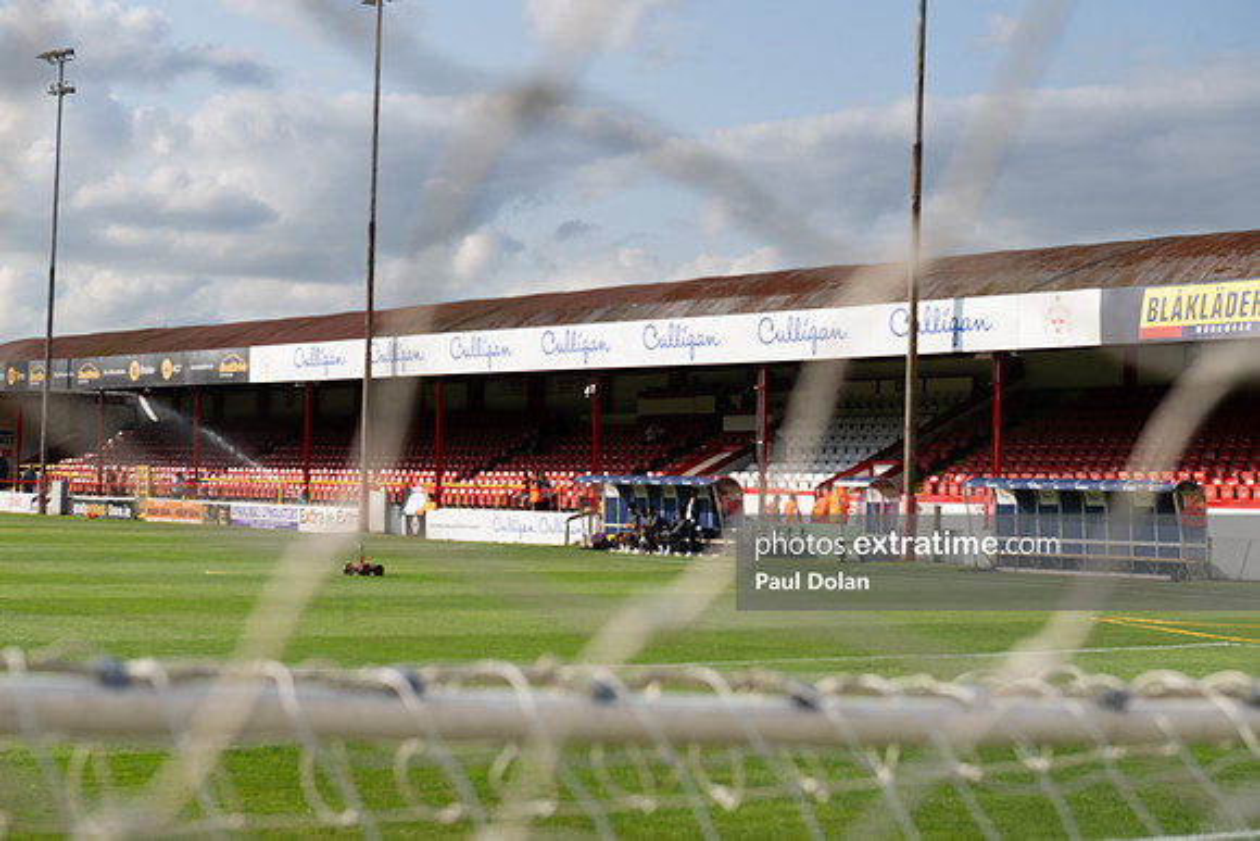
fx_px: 2450
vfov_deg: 19.5
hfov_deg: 28.8
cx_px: 630
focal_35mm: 70
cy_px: 420
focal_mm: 70
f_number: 7.1
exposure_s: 1/1000
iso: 400
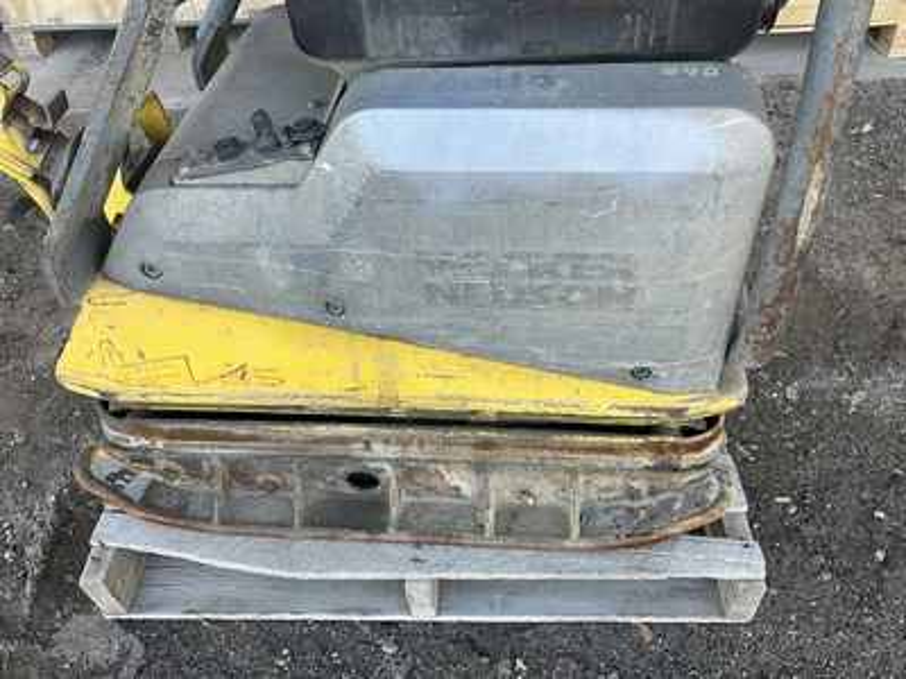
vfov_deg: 48.2
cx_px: 453
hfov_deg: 61.7
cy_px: 340
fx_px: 759
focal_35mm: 29
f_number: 1.8
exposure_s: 1/122
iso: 20
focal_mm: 3
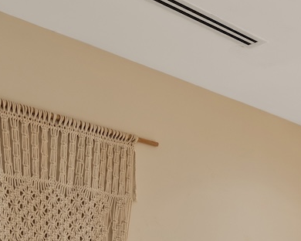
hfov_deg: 23.4
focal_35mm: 69
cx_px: 421
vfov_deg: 19.7
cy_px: 343
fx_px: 615
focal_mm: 14
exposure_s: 2
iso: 160
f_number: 8
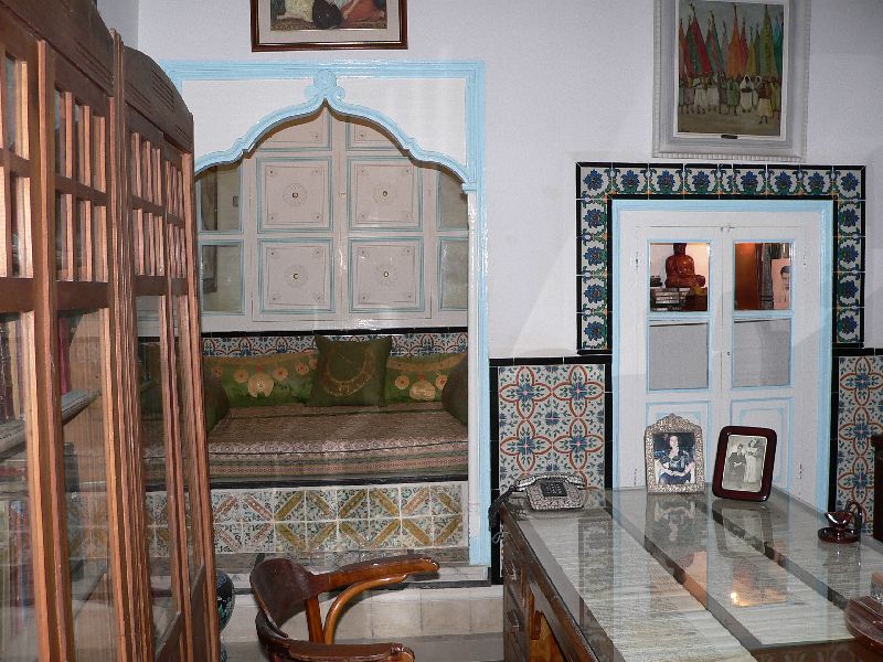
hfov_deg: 51.4
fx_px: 918
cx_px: 442
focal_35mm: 36
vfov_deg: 39.7
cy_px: 331
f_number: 2.8
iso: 80
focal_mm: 6
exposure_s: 1/60
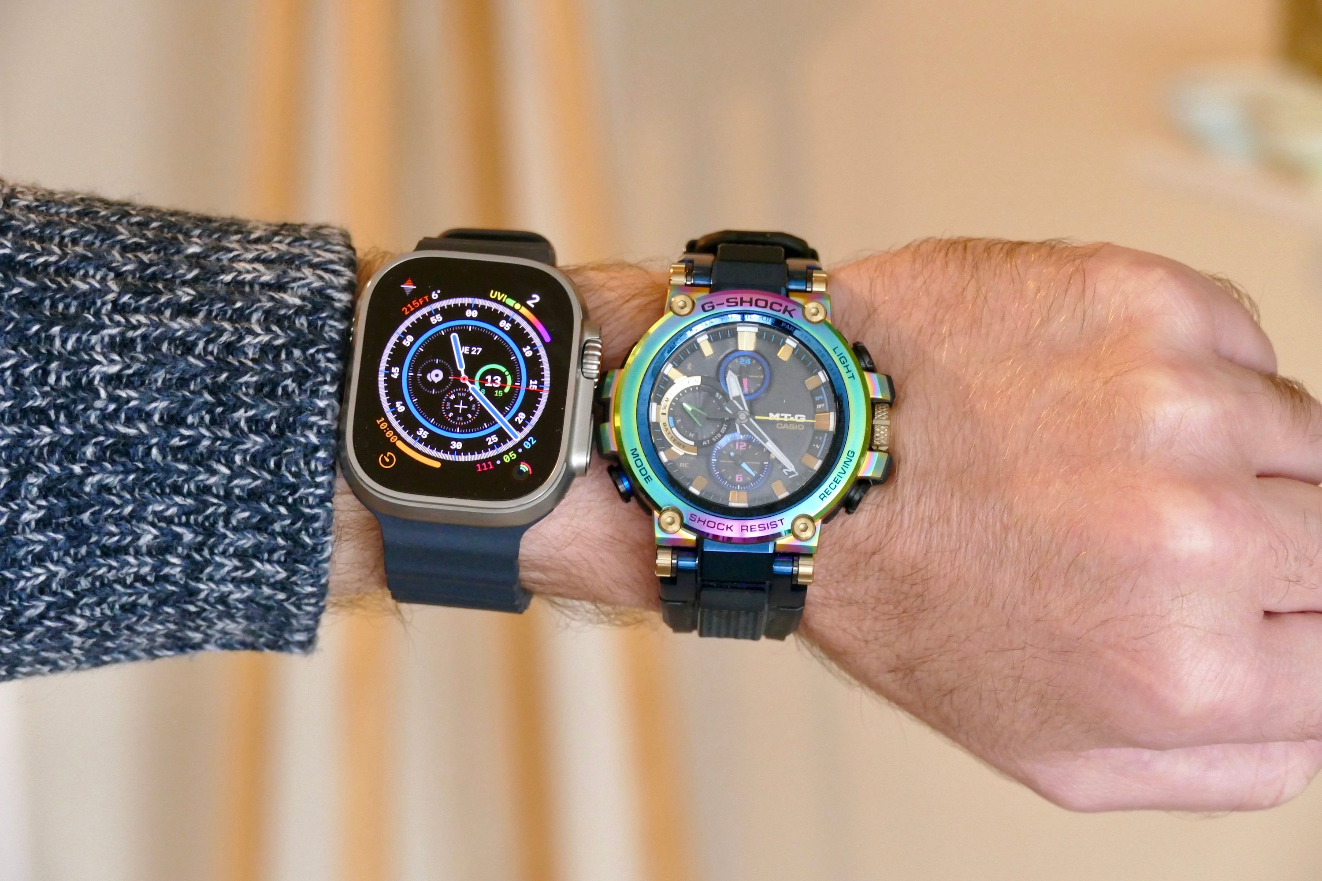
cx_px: 661
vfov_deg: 10.9
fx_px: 4627
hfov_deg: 16.3
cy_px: 440
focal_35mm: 126
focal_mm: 45.89
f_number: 3.9
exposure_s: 1/50
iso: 1600
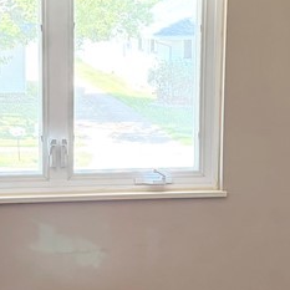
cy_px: 147
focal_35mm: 101
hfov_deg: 17.2
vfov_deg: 17.2
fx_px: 957
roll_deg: -0.1
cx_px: 92
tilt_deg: -7.4
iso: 200
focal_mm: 5.96
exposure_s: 1/60
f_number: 1.6
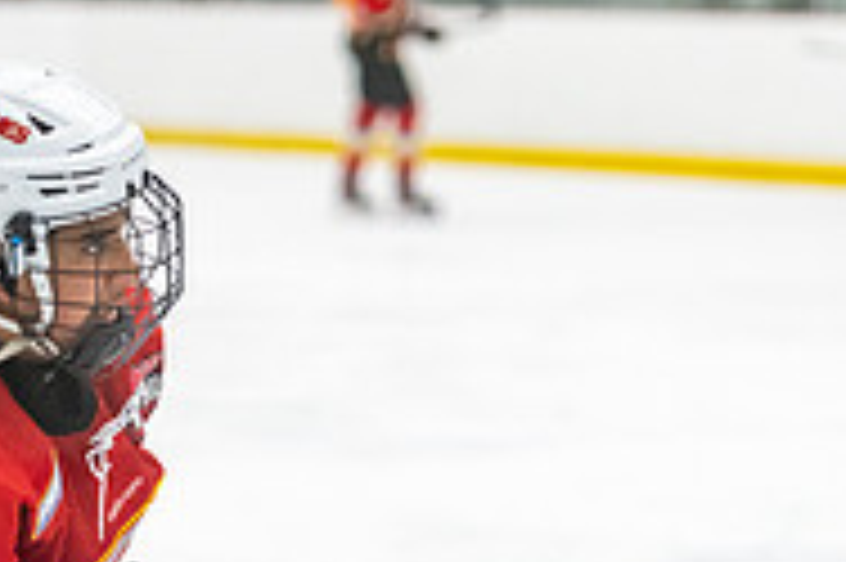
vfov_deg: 4.3
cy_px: 816
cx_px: 342
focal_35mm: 315
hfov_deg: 6.5
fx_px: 7396
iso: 3200
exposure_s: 1/800
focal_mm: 102
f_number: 2.8
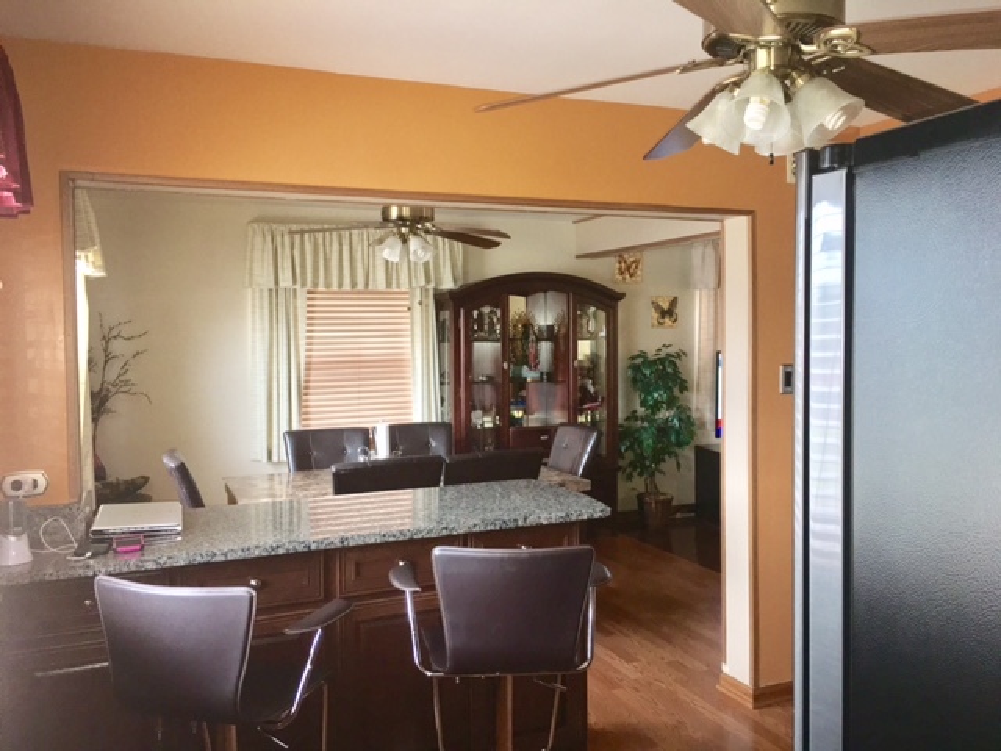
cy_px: 376
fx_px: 839
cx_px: 500
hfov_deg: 61.7
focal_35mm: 29
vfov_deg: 48.2
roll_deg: +0.6
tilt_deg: -1.0
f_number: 2.2
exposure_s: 1/17
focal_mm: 4.15
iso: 80
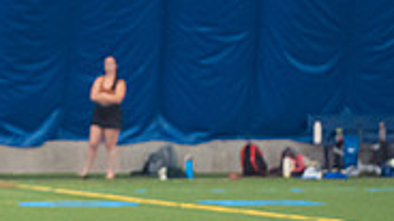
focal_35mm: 506
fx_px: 5280
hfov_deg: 4.3
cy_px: 150
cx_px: -188
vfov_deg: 2.4
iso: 4000
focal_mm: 102
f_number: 2.8
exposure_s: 1/320
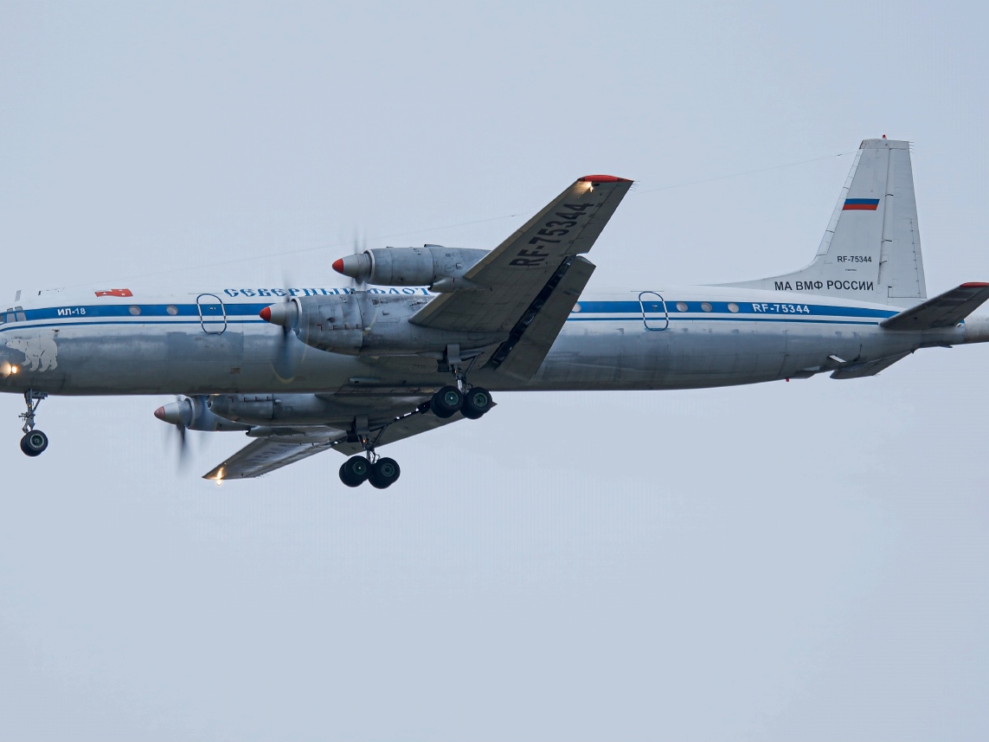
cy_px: 370
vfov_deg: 5.2
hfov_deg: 6.9
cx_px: 468
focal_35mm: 287
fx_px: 8186
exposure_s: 1/100
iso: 125
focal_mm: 175
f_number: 5
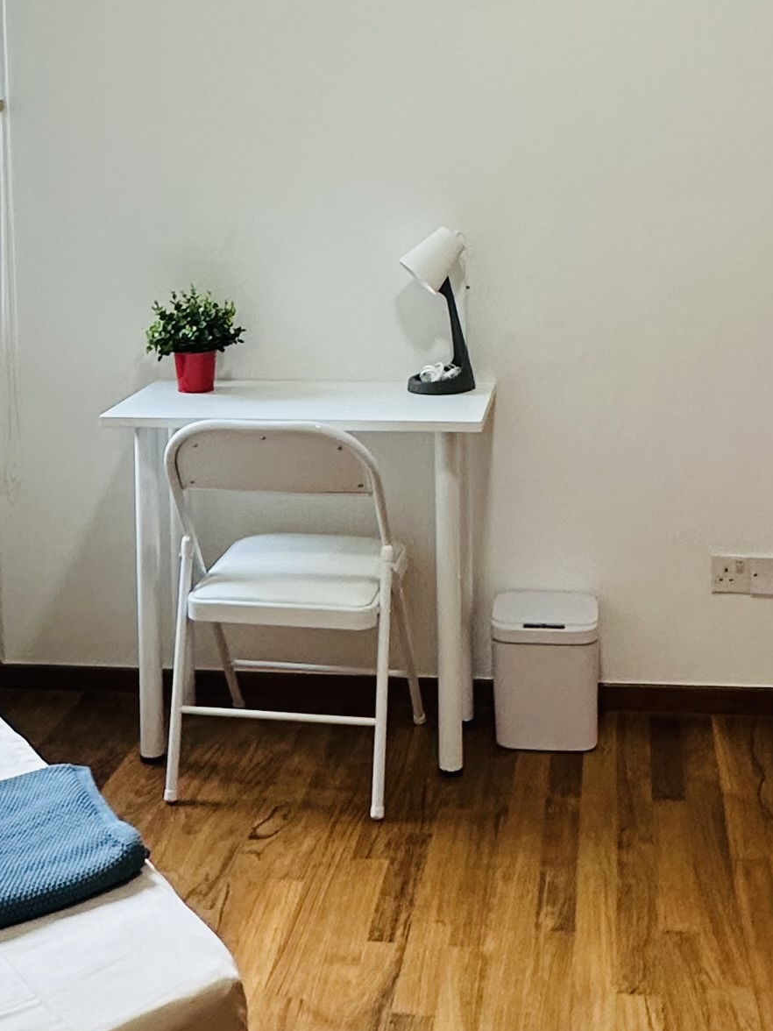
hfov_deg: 30.3
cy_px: 153
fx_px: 1429
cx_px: 407
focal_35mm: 48
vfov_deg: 37.7
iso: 200
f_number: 2.2
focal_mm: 2.22
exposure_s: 1/100
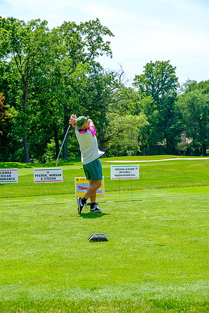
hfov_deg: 20.3
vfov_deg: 30.1
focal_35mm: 67
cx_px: 104
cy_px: 156
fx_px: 583
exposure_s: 1/250
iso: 200
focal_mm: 44.4
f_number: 6.4
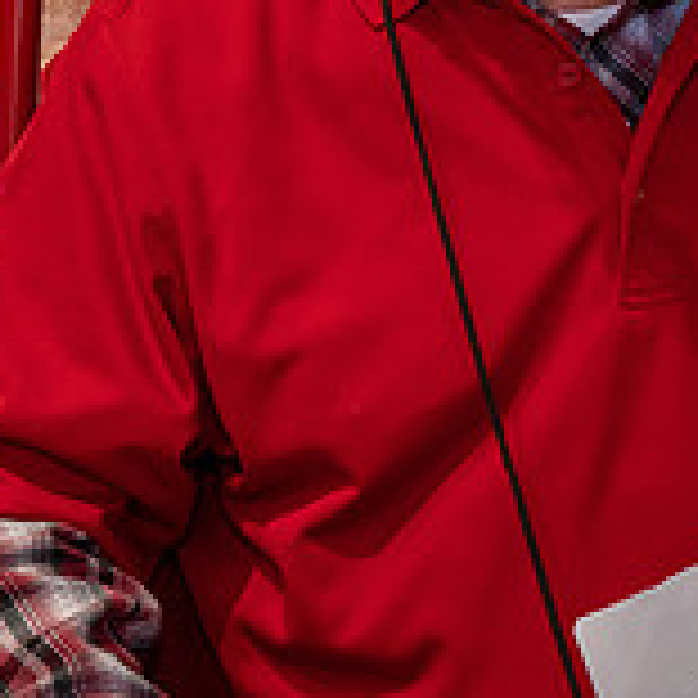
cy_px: 59
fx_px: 2760
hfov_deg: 14.4
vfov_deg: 14.3
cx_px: 374
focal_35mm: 121
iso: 2500
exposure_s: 1/100
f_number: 5
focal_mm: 38
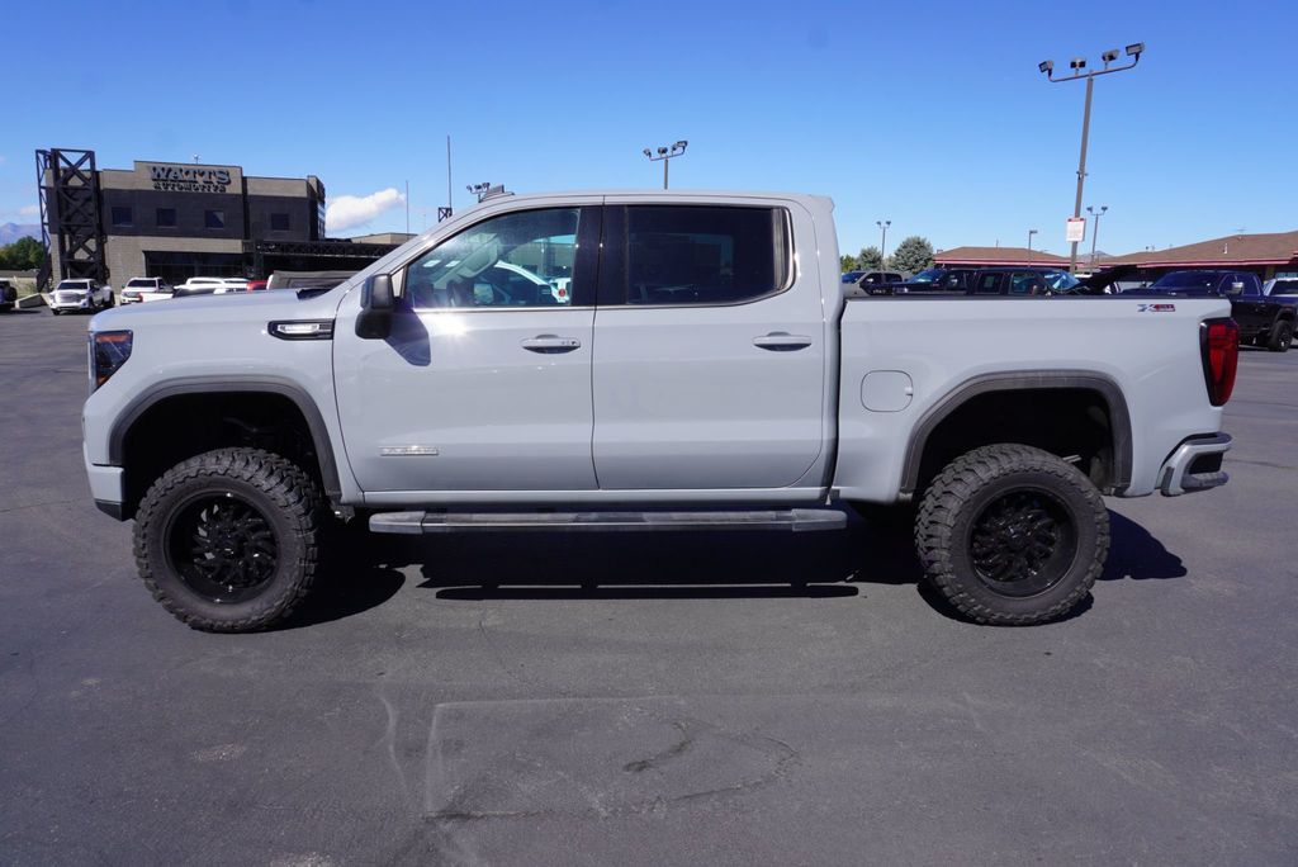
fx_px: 866
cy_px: 434
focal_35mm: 24
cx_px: 649
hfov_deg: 73.7
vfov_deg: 53.2
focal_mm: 16
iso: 100
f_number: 10
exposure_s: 1/160
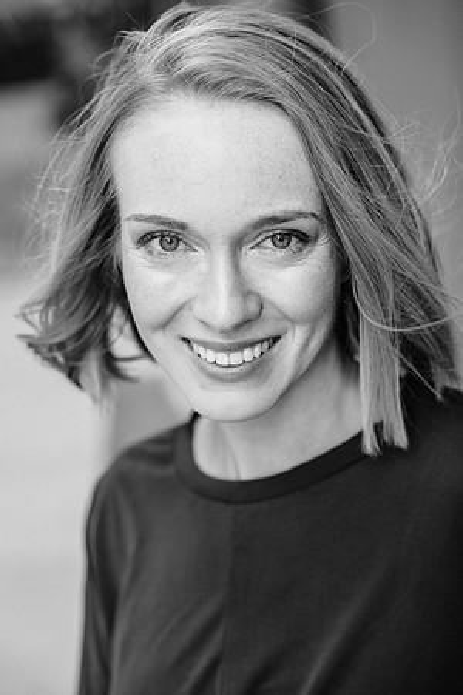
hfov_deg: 16.1
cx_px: 232
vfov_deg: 23.9
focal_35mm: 85
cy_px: 348
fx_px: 1640
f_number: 3.2
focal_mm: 85
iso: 200
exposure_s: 1/200
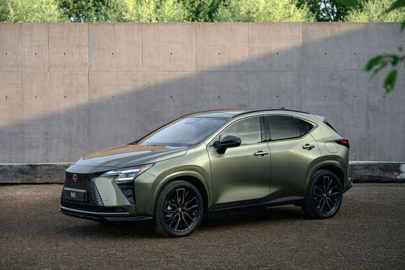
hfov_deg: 28.9
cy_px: 135
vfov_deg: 19.4
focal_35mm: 70
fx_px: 787
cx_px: 202
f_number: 3.5
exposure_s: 1/160
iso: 160
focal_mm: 70
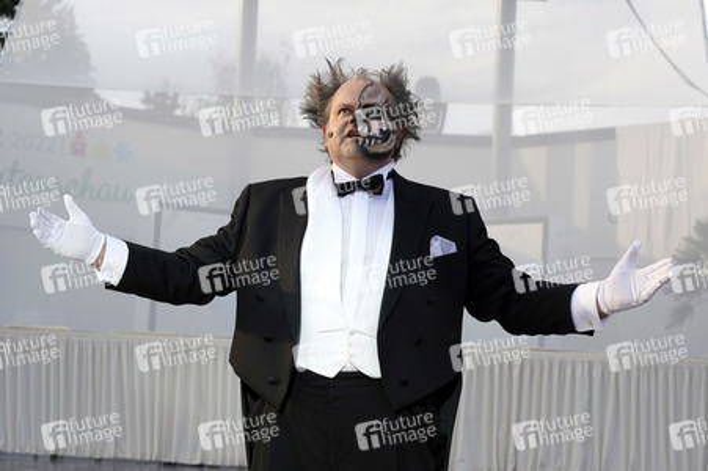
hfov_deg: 28.9
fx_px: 1376
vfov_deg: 19.4
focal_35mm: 70
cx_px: 354
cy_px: 236
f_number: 6.3
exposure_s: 1/320
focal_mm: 70
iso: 320
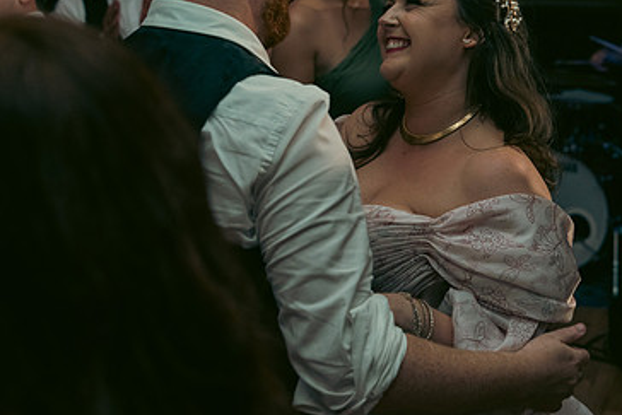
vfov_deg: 20.2
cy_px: 120
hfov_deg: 30.0
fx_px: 1158
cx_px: 359
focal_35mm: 67
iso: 2500
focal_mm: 42
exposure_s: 1/160
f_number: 3.5
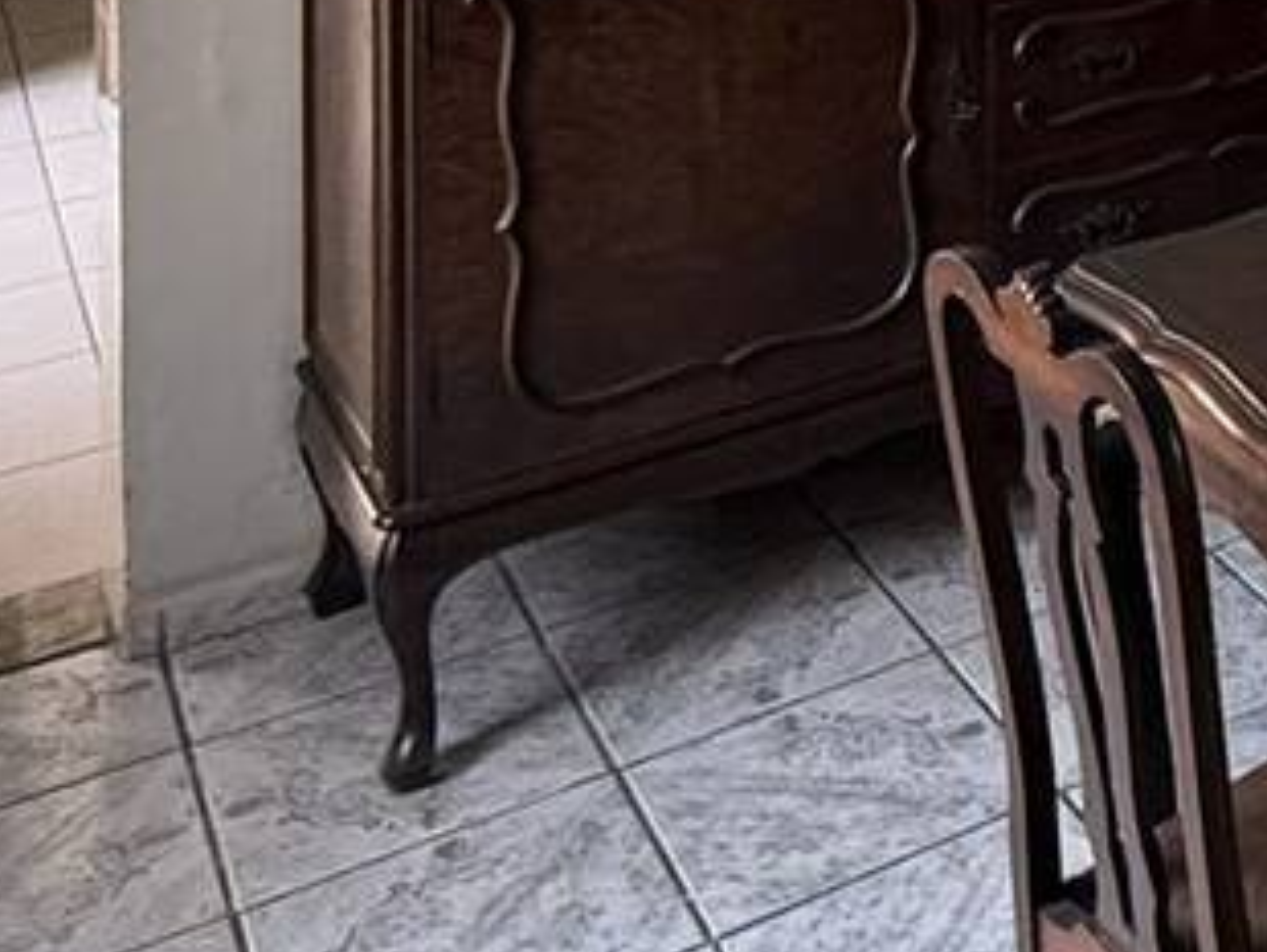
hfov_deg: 25.0
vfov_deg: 18.6
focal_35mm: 65
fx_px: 2381
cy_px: -666
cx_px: 1733
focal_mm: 2.22
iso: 320
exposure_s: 1/99
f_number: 2.2
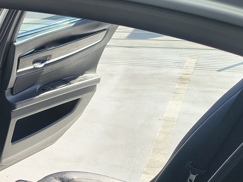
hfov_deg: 21.5
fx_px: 555
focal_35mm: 79
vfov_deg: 18.5
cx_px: -102
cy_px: 135
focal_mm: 5.56
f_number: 1.8
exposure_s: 1/822
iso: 101
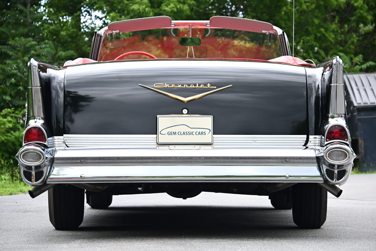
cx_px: 188
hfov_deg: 15.5
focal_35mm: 132
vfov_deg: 10.4
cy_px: 126
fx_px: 1379
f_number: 5
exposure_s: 1/125
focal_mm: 88
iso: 1000
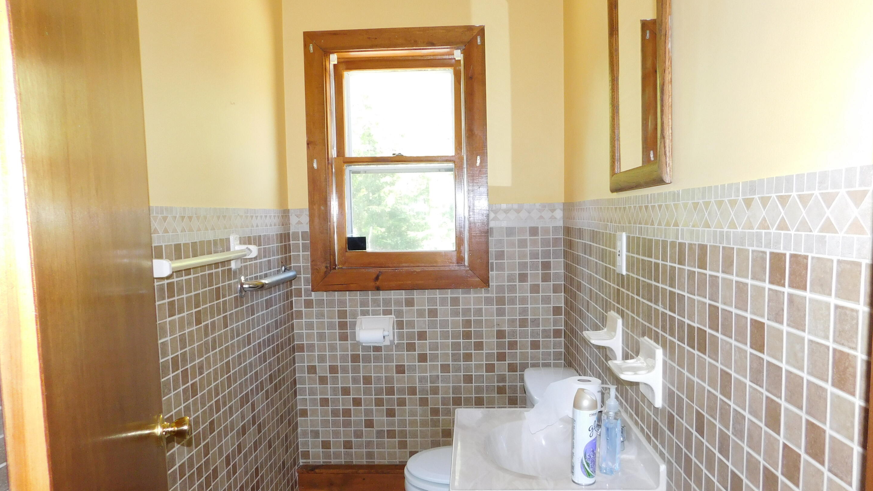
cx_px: 451
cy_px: 268
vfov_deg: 44.3
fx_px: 602
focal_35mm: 26
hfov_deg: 71.9
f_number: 3
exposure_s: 1/30
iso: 200
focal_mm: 4
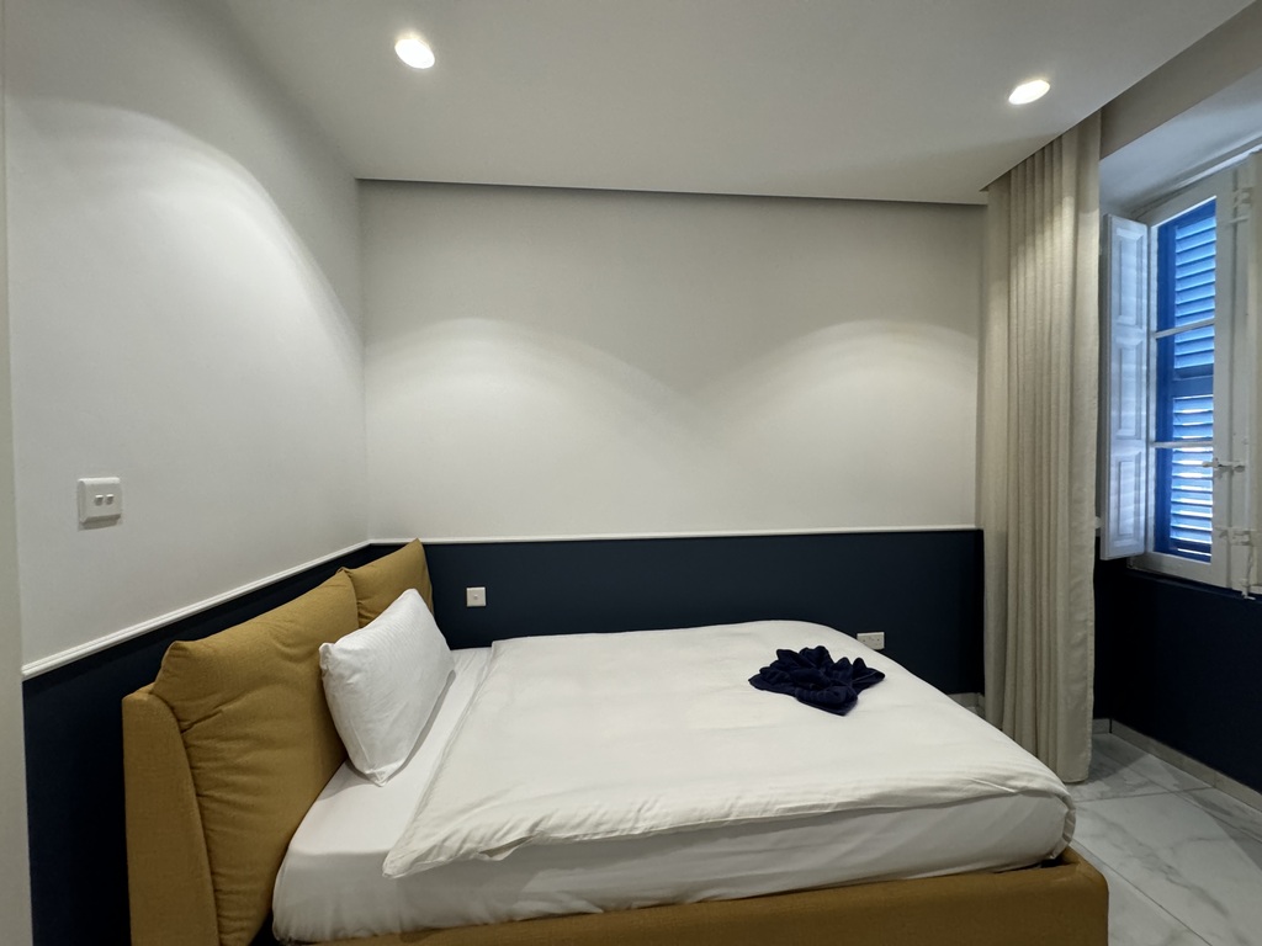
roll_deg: +0.2
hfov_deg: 102.1
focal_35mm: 14
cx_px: 631
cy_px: 473
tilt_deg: -2.7
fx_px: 510
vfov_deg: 85.7
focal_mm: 2.22
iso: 320
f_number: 2.2
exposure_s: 1/100
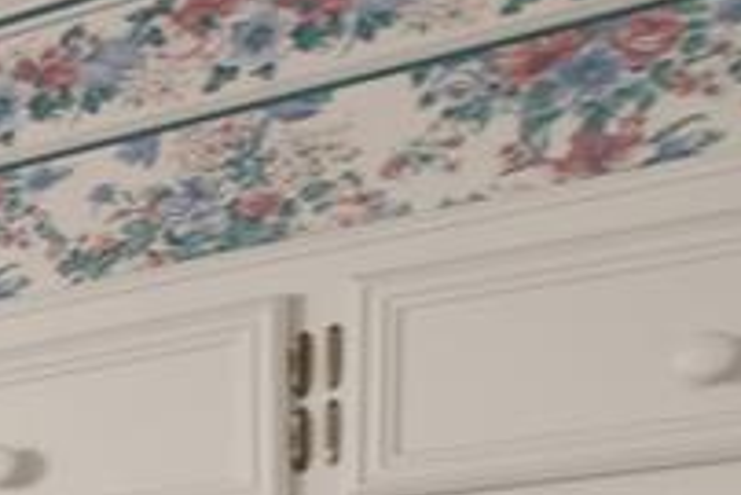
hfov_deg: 14.7
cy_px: 898
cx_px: -1071
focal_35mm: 81
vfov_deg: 14.7
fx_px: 1668
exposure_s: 1
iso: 200
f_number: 6.3
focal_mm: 16
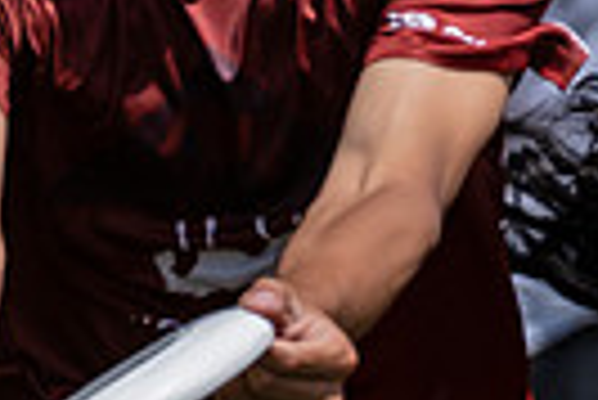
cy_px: 530
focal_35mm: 3486
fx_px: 57969
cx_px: 1112
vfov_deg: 0.4
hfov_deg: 0.6
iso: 200
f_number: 4
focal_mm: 400
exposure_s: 1/2000
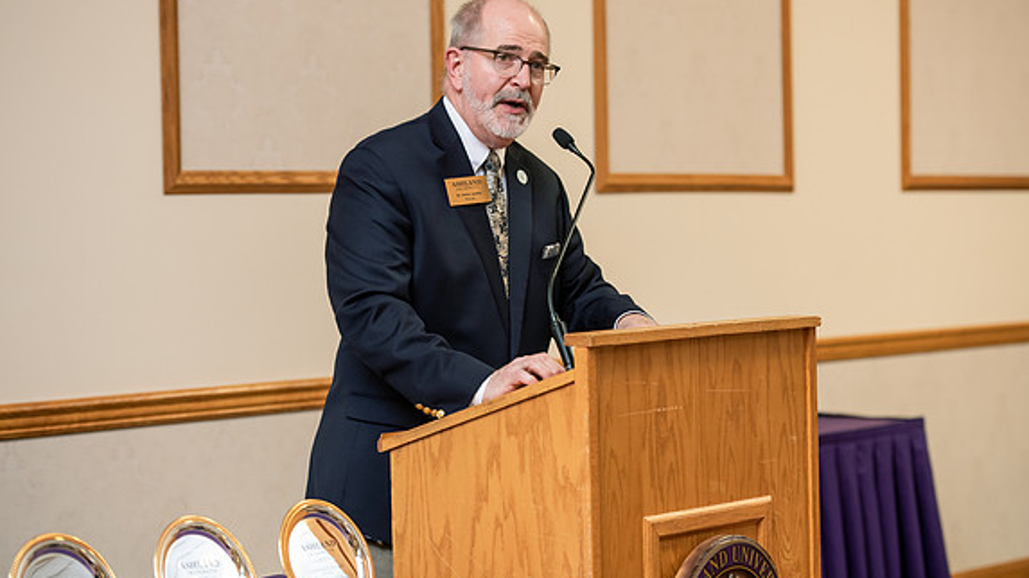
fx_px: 2837
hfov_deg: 20.6
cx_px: 517
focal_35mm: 104
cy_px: 249
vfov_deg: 11.6
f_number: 3.5
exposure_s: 1/125
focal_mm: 98
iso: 1250
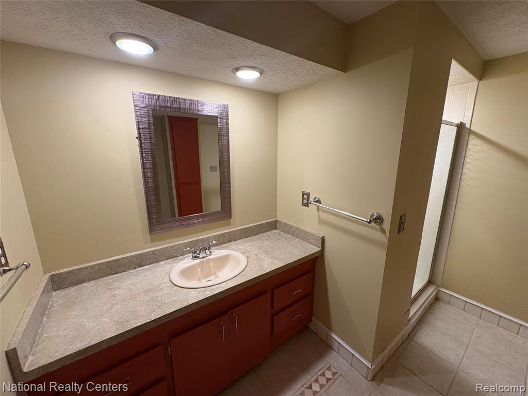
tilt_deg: -12.5
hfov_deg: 102.1
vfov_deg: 85.7
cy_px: 198
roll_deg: +0.8
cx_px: 264
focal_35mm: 14
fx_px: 214
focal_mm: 2.22
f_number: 2.2
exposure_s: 1/60
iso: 400
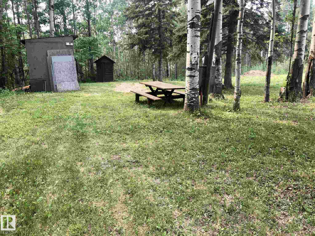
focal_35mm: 28
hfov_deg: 63.4
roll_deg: -2.1
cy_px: 118
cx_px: 158
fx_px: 255
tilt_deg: -10.4
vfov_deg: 49.7
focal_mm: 3.99
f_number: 1.8
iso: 20
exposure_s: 1/239
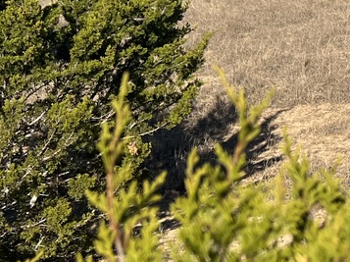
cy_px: -31
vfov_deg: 13.8
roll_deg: +5.1
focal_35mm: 105
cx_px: 564
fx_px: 1061
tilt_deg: -3.9
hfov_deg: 16.6
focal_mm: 5.7
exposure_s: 1/4274
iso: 50
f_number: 1.5
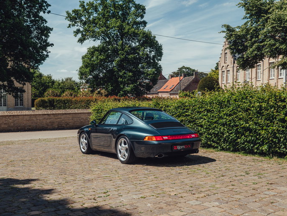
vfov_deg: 38.7
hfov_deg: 50.1
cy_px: 108
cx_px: 133
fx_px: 307
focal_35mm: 37
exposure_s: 1/125
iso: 100
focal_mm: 34
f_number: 5.6
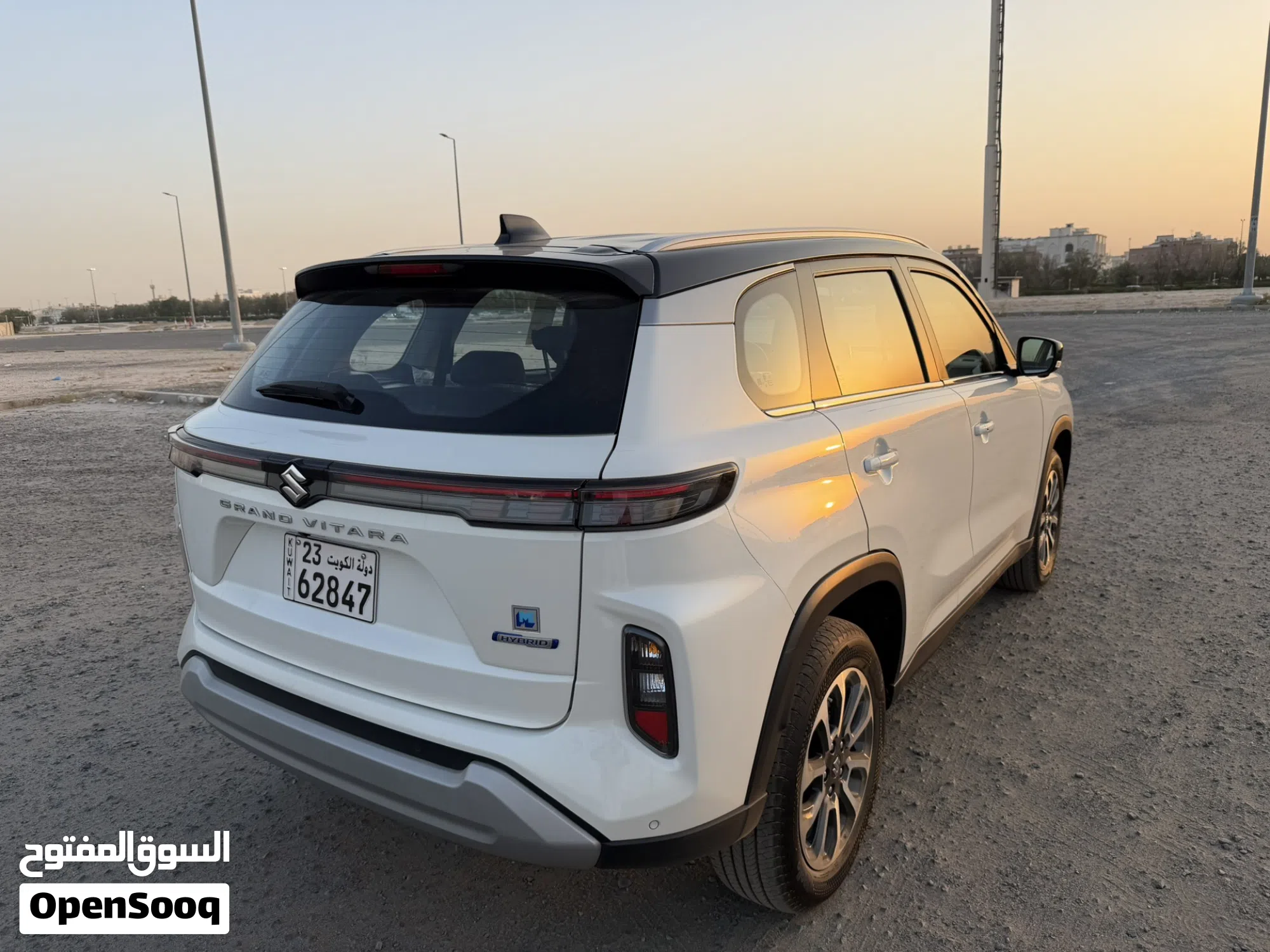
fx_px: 881
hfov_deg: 71.6
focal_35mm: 24
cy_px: 476
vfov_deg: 56.8
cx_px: 635
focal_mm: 6.76
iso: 80
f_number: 1.78
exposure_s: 1/849
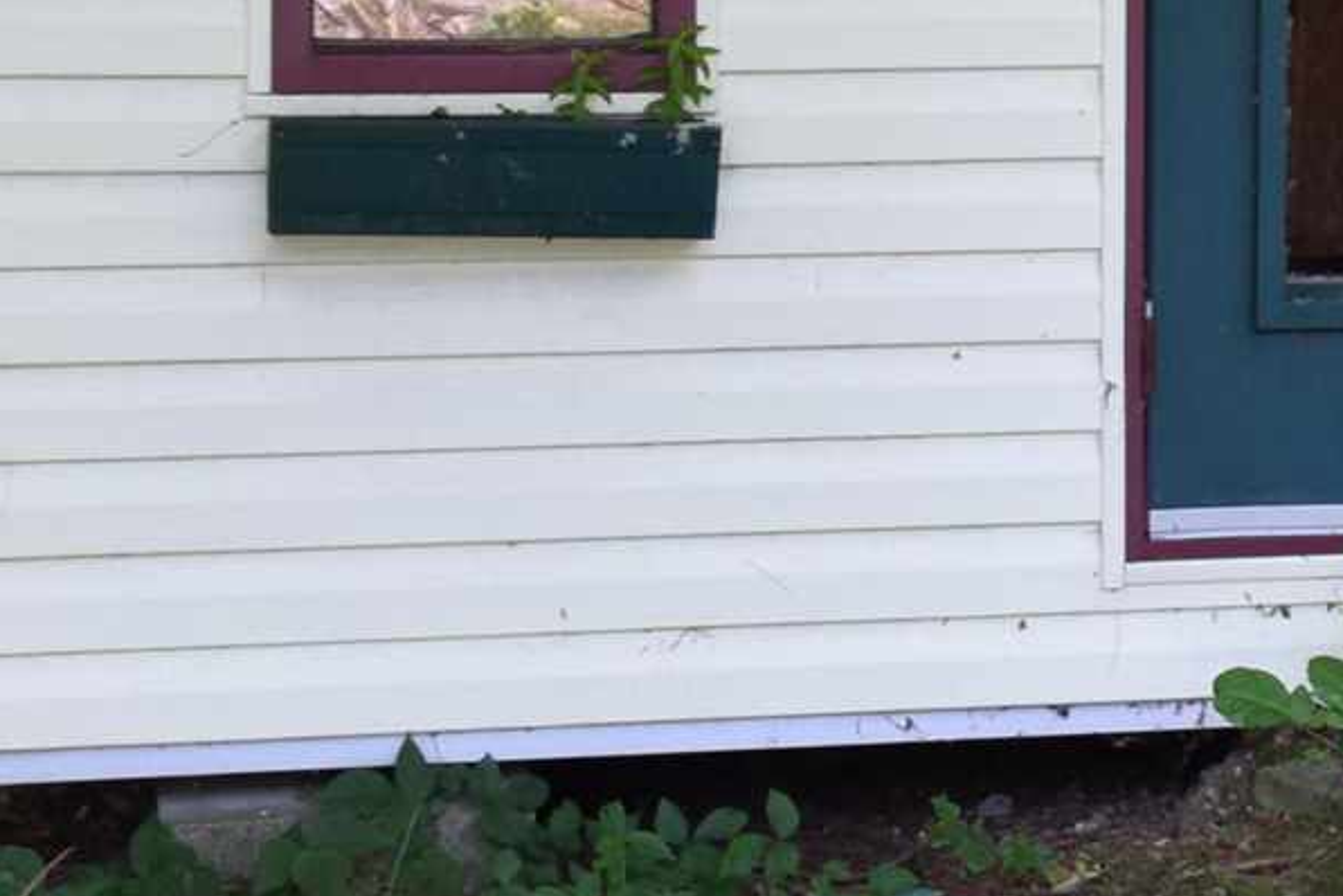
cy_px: -77
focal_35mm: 139
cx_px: 1651
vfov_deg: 9.8
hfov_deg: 14.3
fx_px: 5185
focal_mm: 18
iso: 400
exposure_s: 1/100
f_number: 5
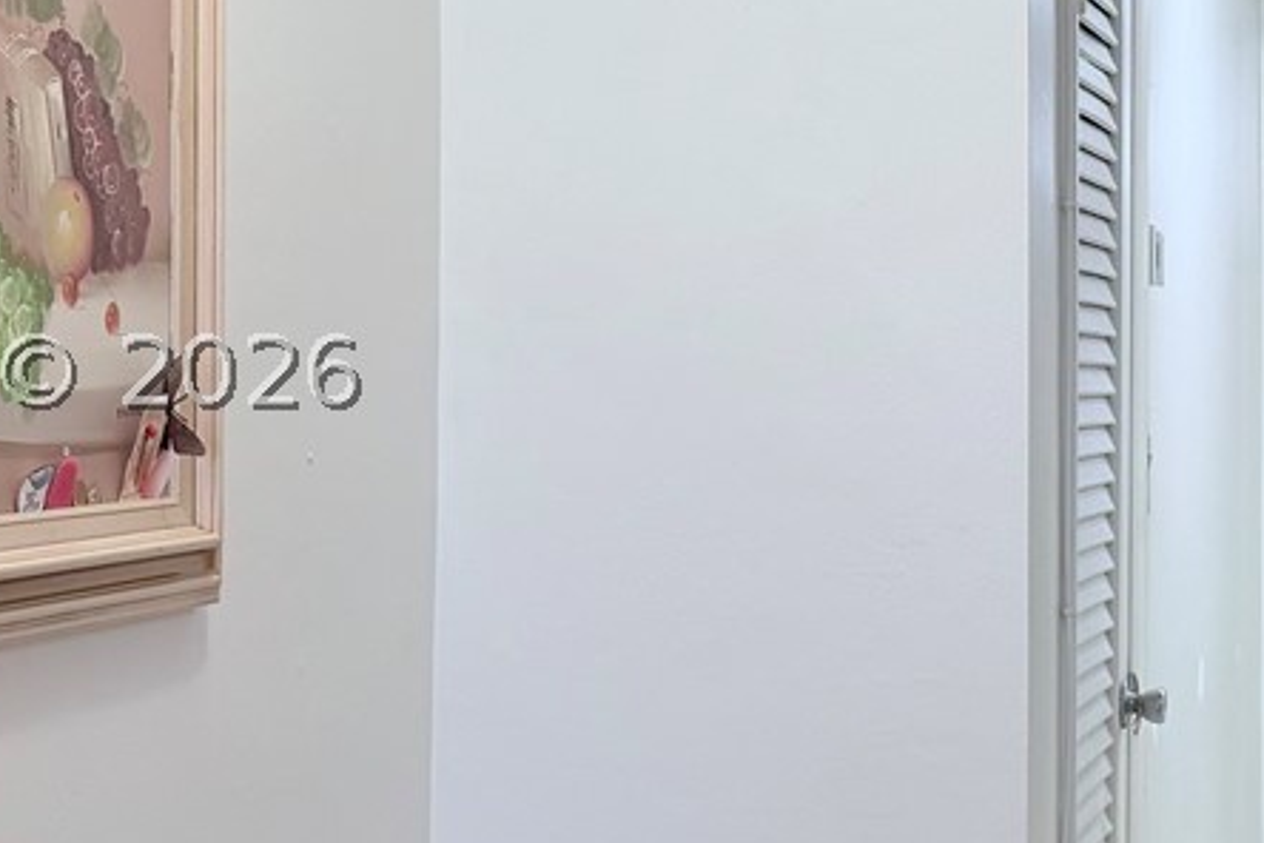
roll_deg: +1.0
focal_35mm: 90
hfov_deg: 21.9
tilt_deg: -1.2
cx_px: 1233
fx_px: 3160
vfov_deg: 15.2
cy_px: 370
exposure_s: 1/60
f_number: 1.78
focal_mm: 6.76
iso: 160
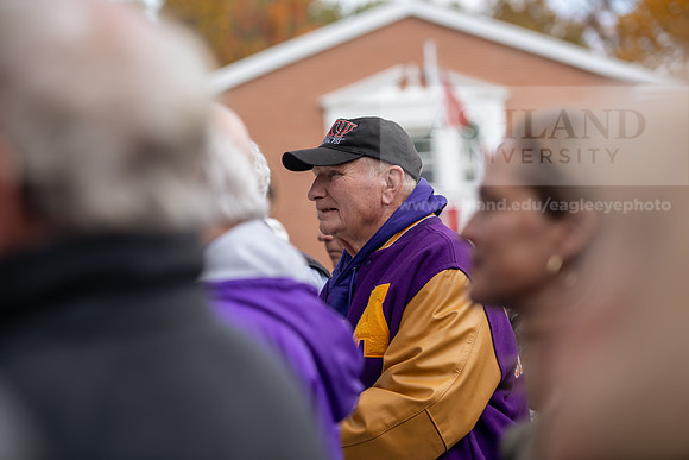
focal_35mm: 102
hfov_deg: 20.0
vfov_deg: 13.4
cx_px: 344
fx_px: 1953
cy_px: 230
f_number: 3.5
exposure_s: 1/320
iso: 160
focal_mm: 102
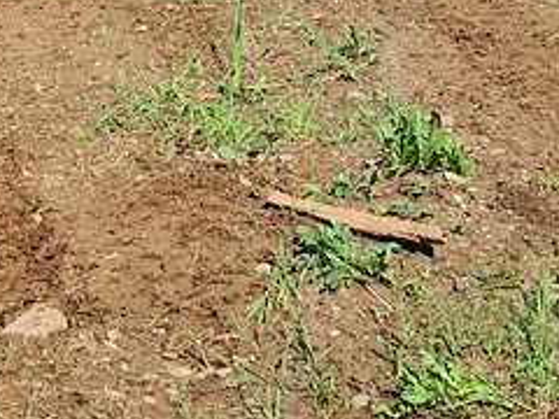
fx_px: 3020
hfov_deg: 10.5
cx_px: 77
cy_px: -717
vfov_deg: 7.3
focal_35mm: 187
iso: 25
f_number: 2
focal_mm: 5.9
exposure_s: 1/447
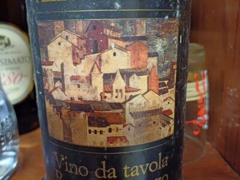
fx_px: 173
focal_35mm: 25
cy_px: 90
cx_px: 120
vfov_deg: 54.9
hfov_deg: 69.4
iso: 800
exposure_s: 1/20
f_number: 1.8
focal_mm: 4.65
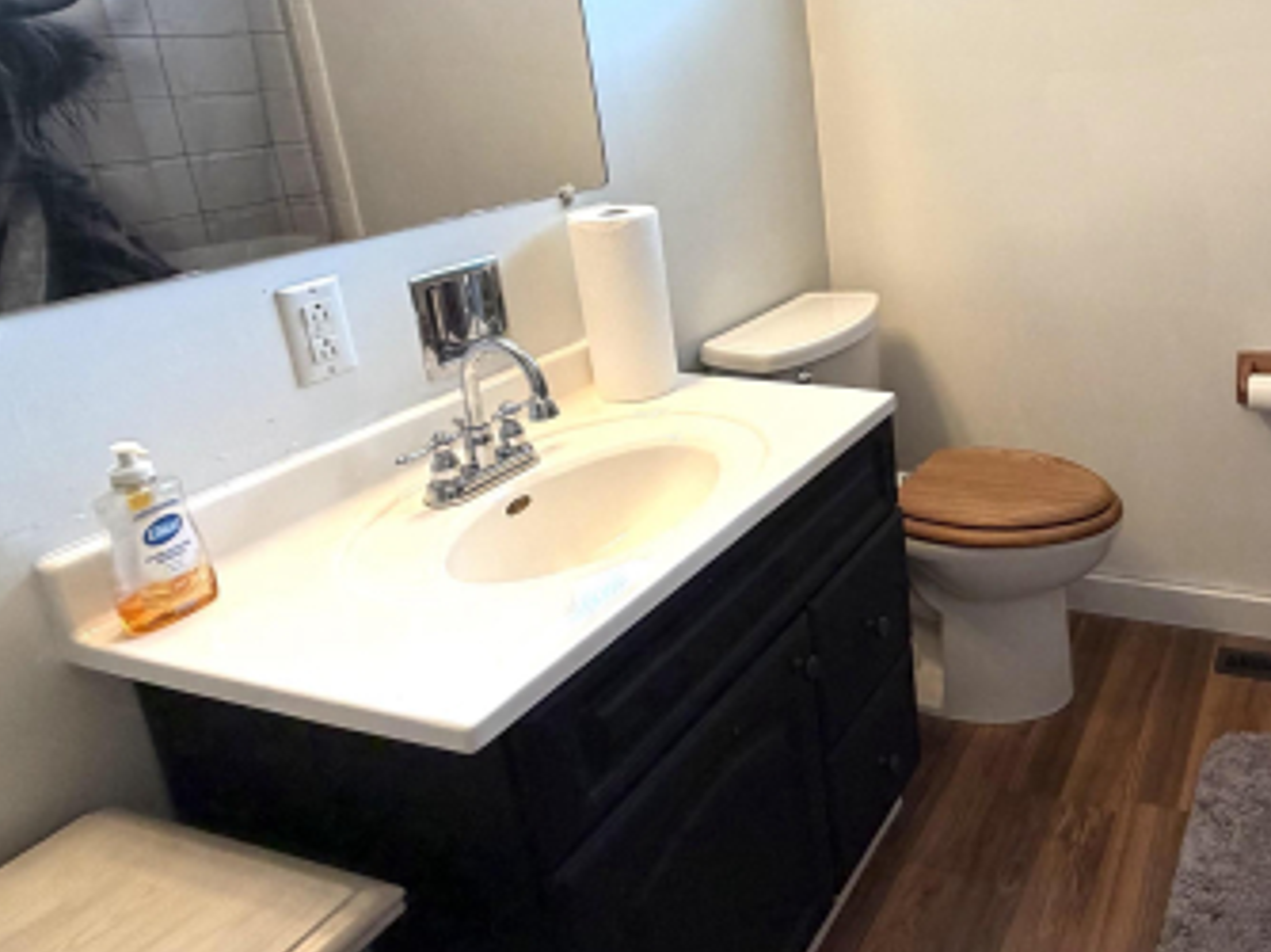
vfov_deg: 48.8
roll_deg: +2.1
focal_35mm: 28
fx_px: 1027
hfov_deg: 57.2
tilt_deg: -15.8
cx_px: 1071
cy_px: 312
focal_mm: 2.22
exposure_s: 1/60
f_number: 2.2
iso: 200
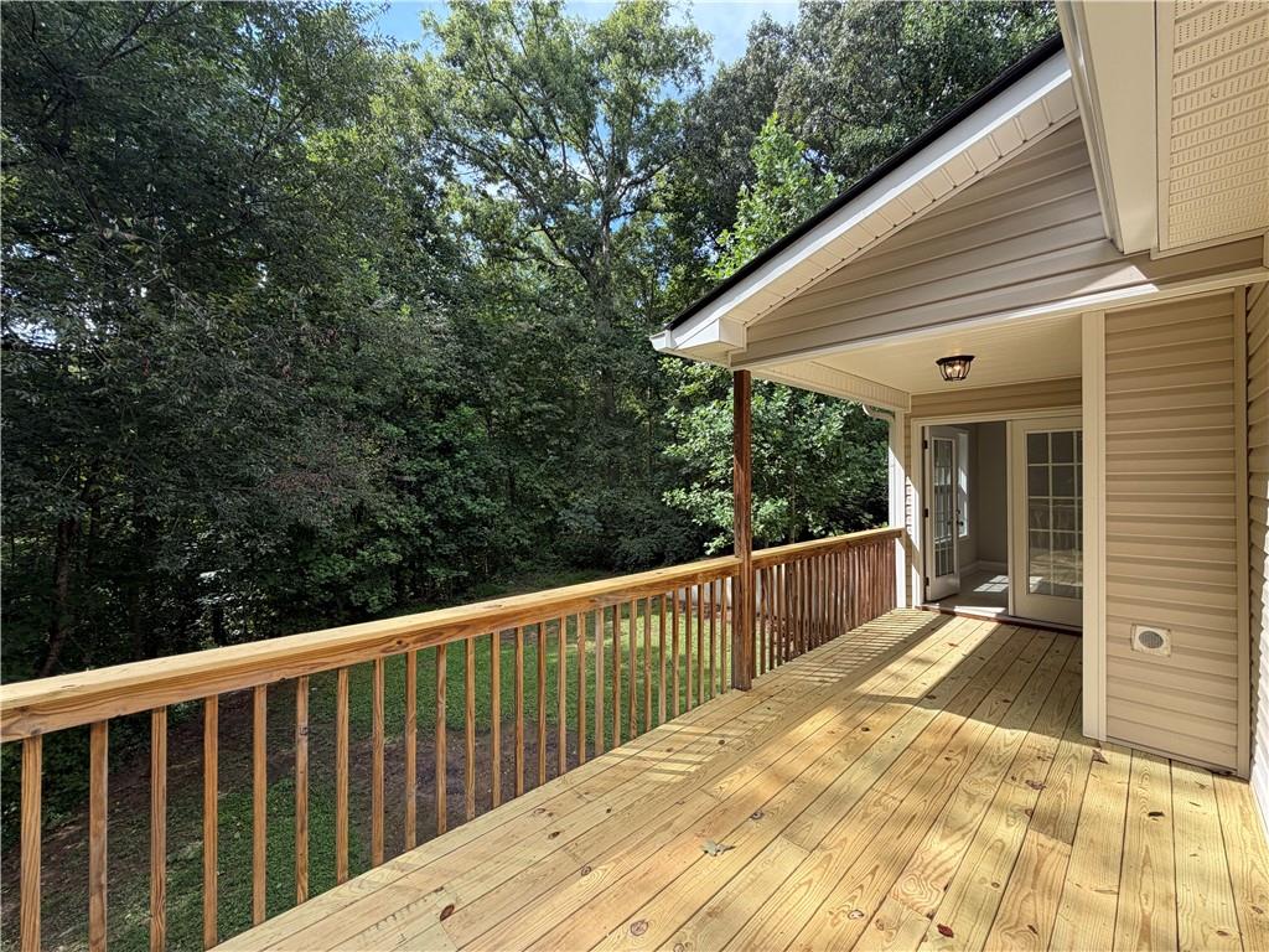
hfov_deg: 102.1
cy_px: 476
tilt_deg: +0.1
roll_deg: +0.4
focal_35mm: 14
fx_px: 513
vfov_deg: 85.7
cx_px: 634
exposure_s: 1/502
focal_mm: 2.22
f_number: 2.2
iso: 64
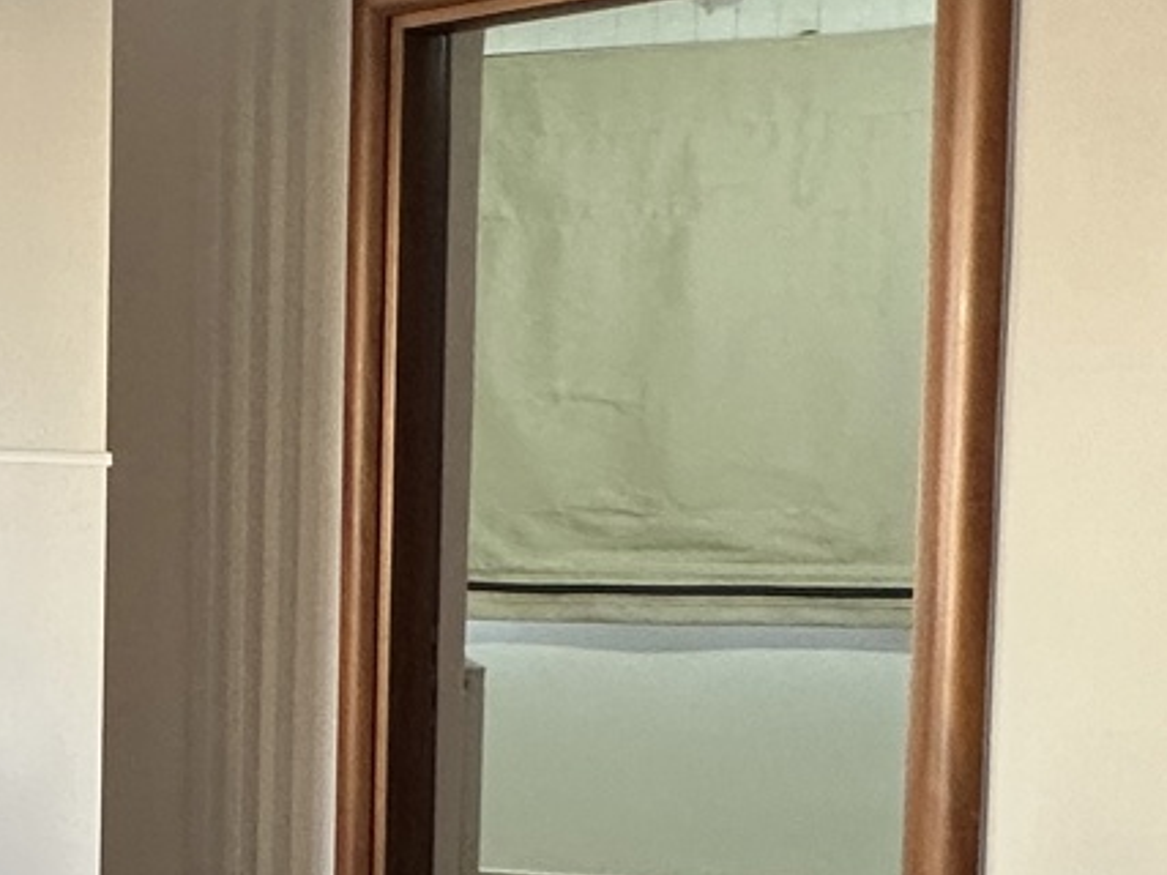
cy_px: 509
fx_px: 2123
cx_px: -1006
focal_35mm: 63
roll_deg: +0.9
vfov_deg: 23.2
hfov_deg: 20.3
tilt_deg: -4.1
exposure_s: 1/100
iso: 160
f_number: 2.2
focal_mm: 2.22
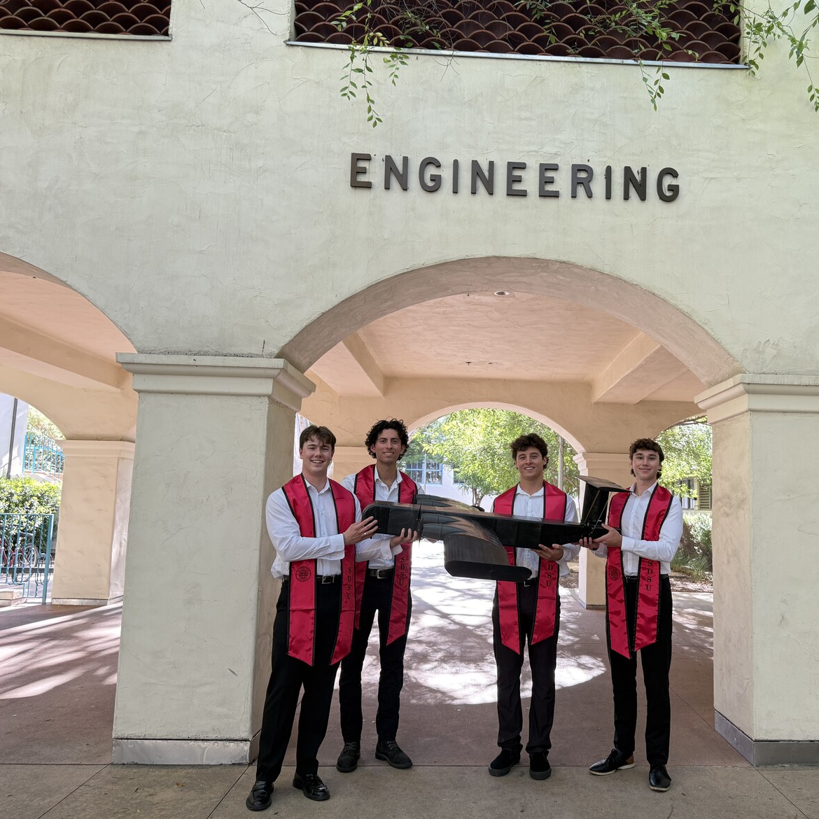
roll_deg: -1.6
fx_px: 776
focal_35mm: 29
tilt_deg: +8.1
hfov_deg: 55.0
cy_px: 410
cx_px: 513
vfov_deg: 55.6
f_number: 1.78
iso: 125
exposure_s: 1/121
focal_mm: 6.76
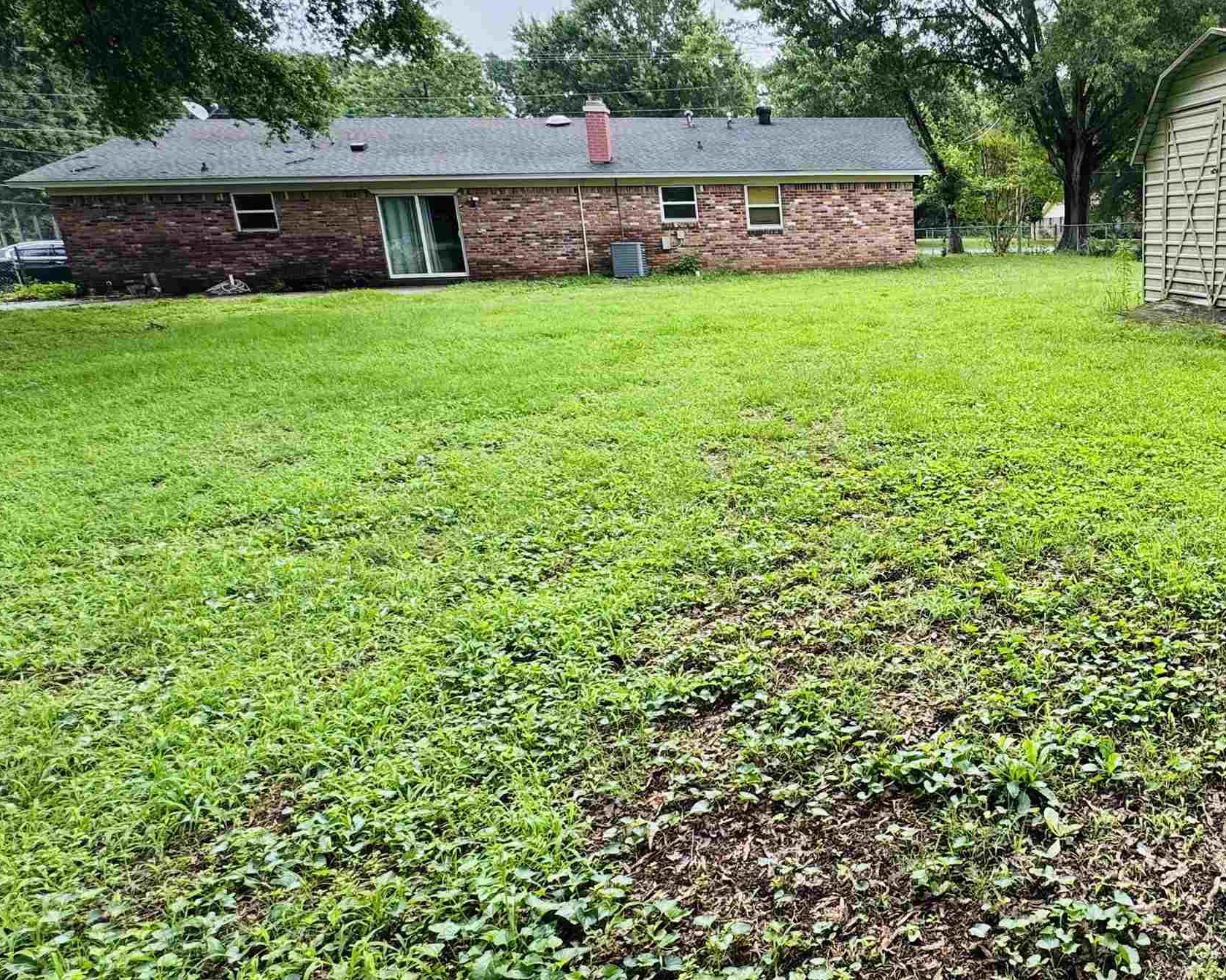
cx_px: 984
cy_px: 467
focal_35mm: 25
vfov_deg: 56.8
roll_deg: +1.4
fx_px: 907
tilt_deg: -13.9
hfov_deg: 62.3
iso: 40
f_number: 2.2
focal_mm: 2.22
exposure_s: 1/373
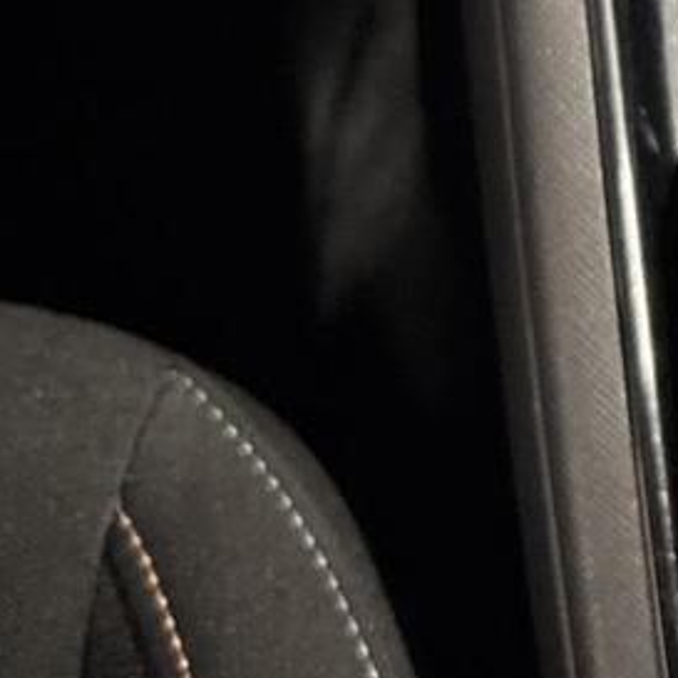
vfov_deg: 13.9
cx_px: 1170
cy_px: -169
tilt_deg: -50.3
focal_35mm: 121
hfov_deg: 13.2
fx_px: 2681
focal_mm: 5.96
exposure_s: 1/15
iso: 1600
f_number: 1.6
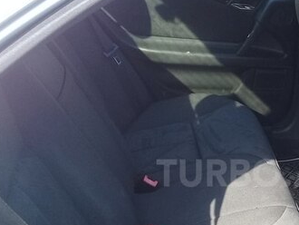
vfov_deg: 23.4
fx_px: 536
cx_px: 249
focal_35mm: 62
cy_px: 173
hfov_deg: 30.2
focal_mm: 3.3
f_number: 2.2
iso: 50
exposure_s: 1/100
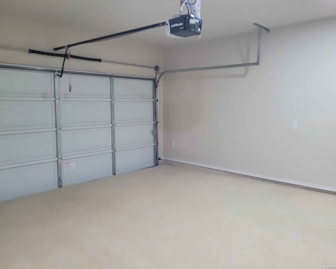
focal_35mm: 28
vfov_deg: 51.5
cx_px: 167
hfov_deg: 62.2
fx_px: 278
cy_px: 131
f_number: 1.8
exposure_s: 1/40
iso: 500
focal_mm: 5.4
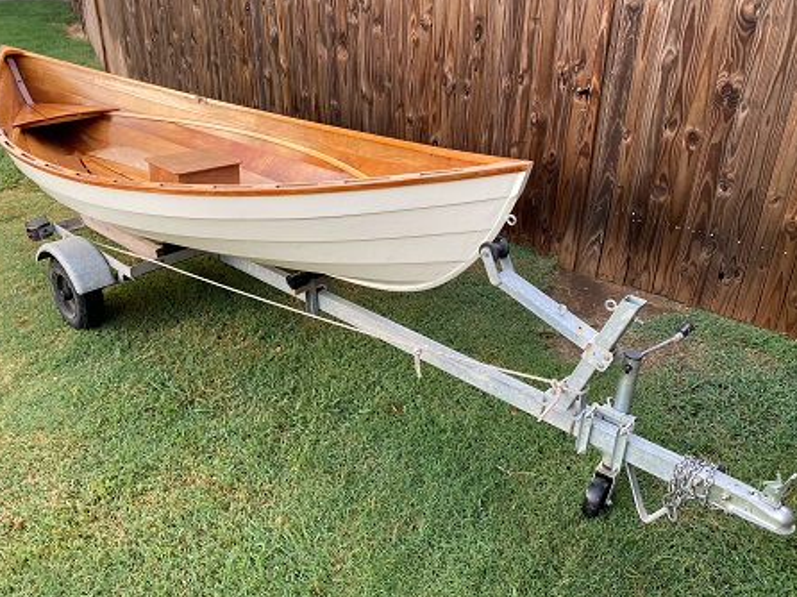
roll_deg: -0.2
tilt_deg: -28.1
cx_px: 375
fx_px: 644
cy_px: 279
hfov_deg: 63.4
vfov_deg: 49.7
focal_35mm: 28
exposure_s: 1/121
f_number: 1.8
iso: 64
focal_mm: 4.25
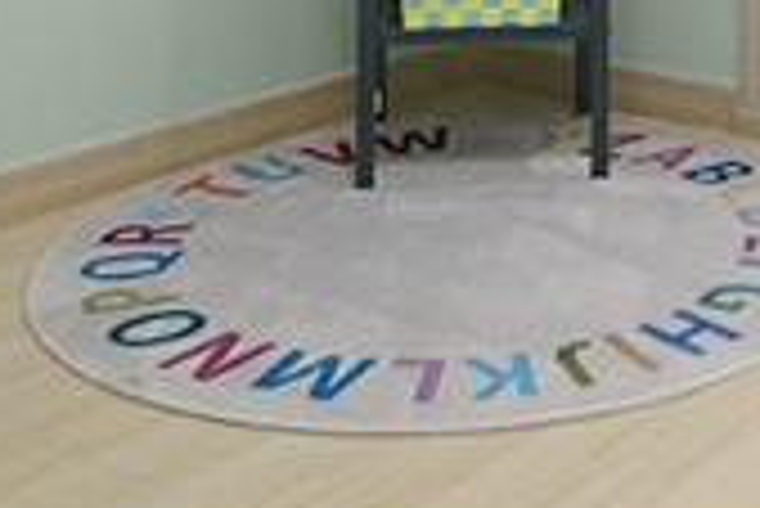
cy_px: -387
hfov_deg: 26.8
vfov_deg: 16.4
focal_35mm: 71
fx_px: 1500
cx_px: 764
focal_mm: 10
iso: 800
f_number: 4
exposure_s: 1/160
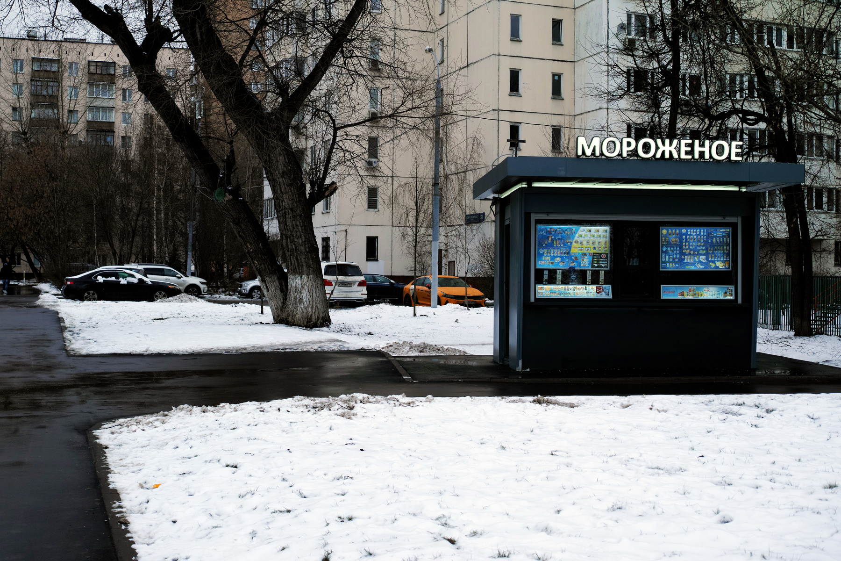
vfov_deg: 29.9
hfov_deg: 43.6
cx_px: 420
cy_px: 280
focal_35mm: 45
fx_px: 1051
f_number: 4
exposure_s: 1/100
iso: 100
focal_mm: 30
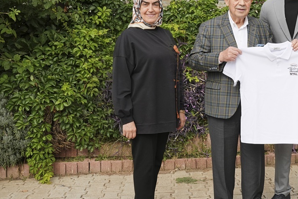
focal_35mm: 66
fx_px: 546
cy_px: 72
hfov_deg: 29.1
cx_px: 278
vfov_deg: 20.6
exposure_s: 1/1000
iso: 500
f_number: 8
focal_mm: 34
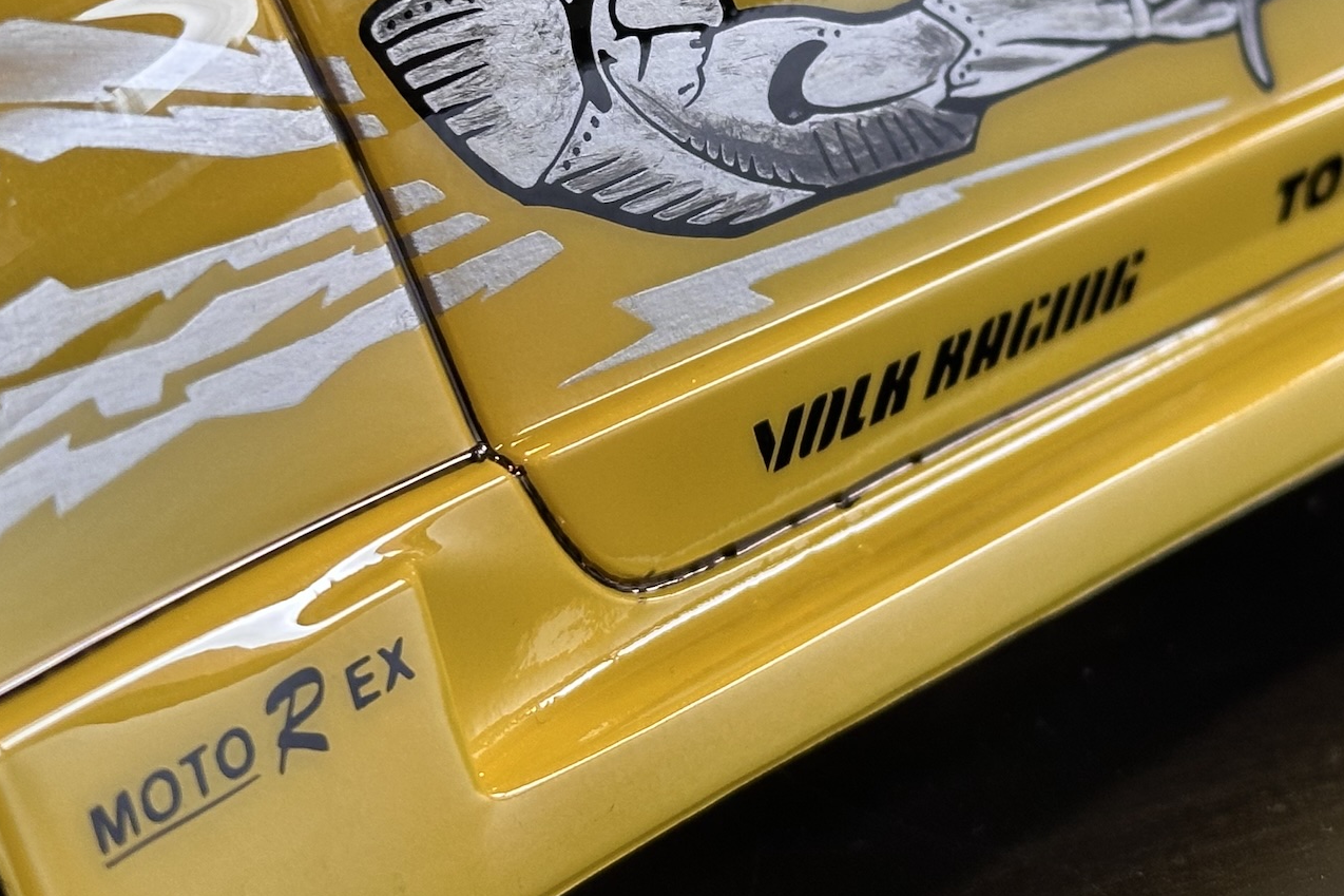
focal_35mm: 98
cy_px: 125
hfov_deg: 20.8
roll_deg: +12.7
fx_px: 3658
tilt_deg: -10.5
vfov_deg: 13.9
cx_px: 826
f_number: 1.78
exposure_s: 1/50
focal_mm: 6.86
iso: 80
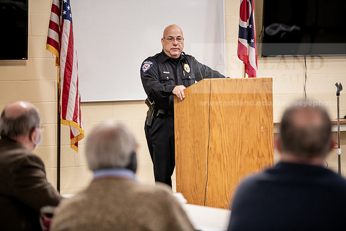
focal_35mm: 120
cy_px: 116
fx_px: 1154
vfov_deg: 11.4
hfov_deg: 17.1
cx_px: 173
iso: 1600
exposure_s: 1/200
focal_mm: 120
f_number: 2.8
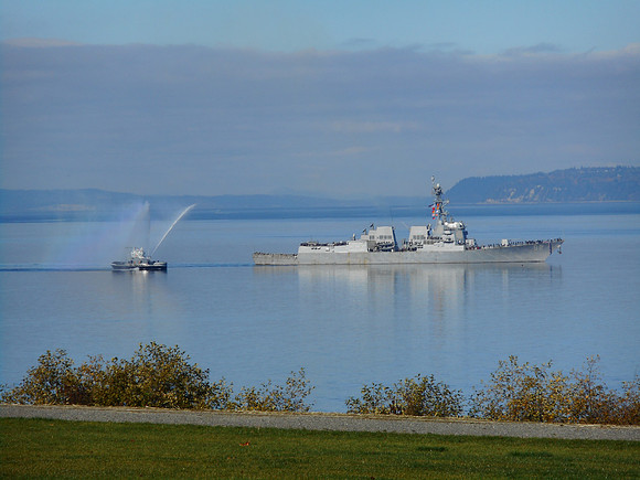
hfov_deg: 9.9
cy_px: 240
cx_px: 320
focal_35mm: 200
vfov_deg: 7.4
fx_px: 3698
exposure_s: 1/500
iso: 80
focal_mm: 36
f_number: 6.6
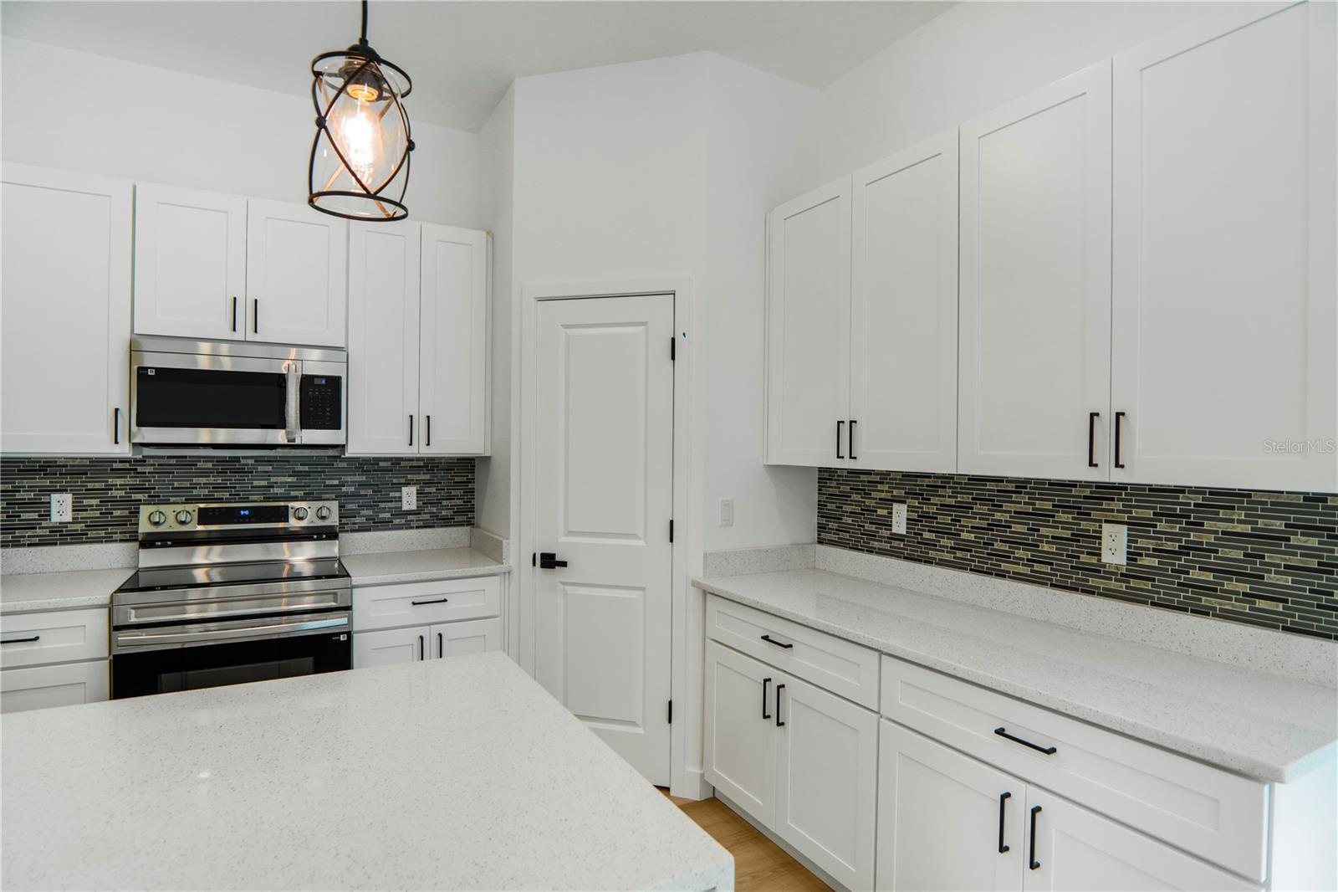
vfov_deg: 67.4
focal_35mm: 18
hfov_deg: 90.0
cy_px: 446
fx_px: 669
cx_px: 669
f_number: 3.2
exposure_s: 1/100
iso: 100
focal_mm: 12
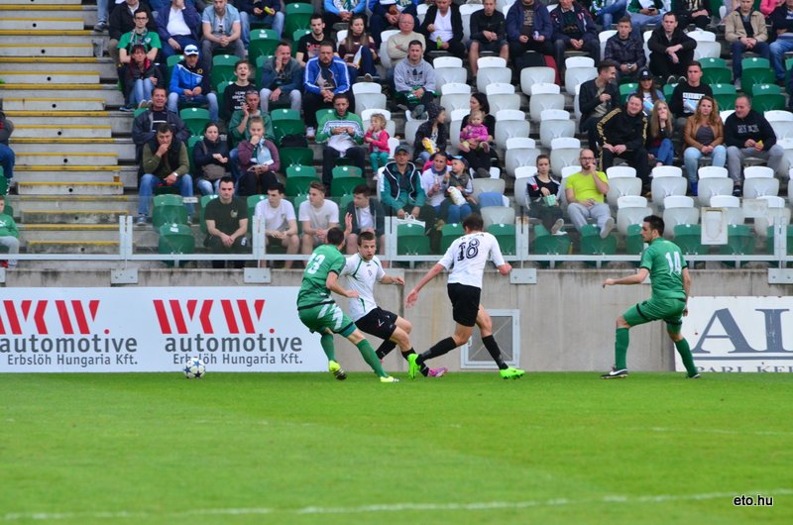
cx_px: 396
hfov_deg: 6.3
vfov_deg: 4.1
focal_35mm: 330
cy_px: 262
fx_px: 7255
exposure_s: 1/400
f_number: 6.3
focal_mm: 220
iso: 1600
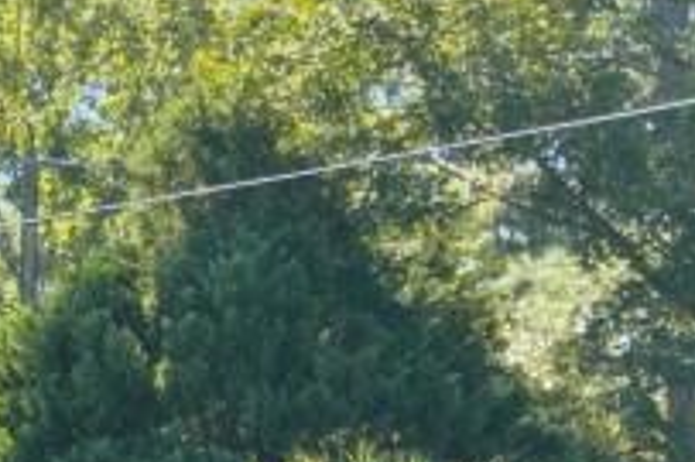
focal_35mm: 240
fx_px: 4629
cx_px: -1975
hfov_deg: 6.9
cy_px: 715
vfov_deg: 5.7
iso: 100
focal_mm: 20
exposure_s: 1/100
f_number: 5.6
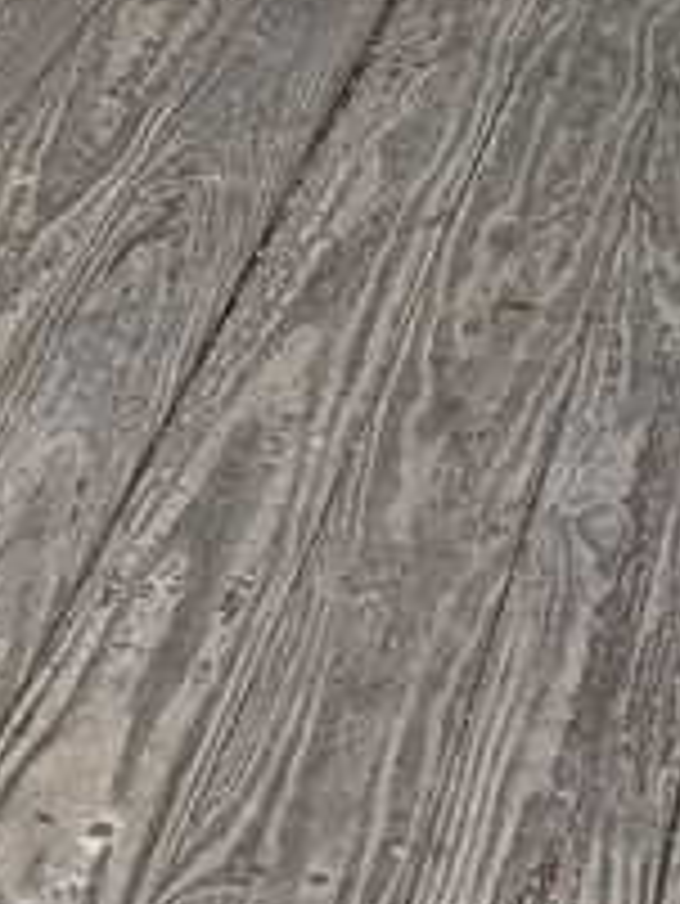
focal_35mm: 143
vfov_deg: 12.2
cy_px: -935
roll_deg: +1.5
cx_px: -527
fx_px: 3742
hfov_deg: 9.9
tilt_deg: -3.4
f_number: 1.78
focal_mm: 6.76
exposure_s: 1/189
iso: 64
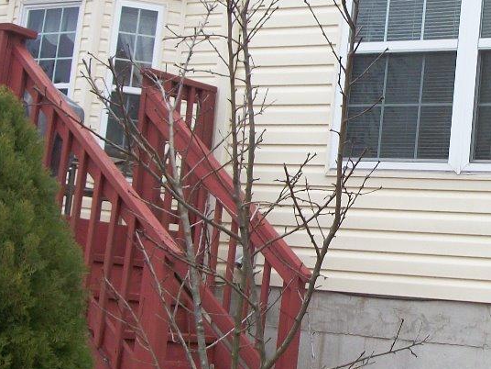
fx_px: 1220
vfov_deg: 17.2
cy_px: 157
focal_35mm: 86
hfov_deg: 22.3
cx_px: 422
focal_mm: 5.7
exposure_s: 1/320
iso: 80
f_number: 2.9
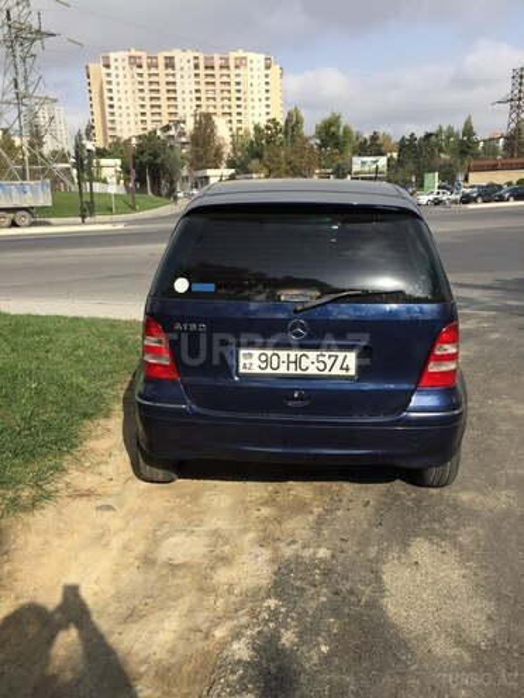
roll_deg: +0.6
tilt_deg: -13.6
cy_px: 349
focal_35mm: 29
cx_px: 262
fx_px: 585
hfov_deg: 48.2
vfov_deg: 61.7
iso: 32
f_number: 2.2
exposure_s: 1/1883
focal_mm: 4.15
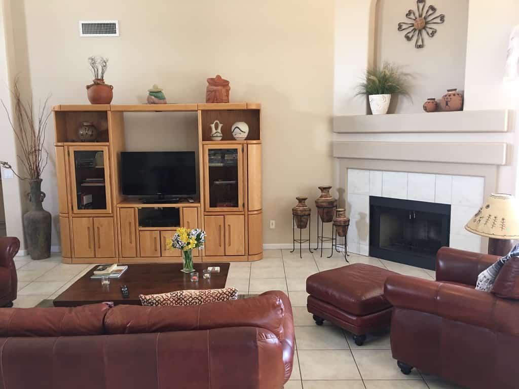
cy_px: 194
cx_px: 260
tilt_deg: -8.4
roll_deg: +1.4
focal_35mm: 29
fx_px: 435
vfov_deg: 48.2
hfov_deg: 61.7
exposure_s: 1/15
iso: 64
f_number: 2.2
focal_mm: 4.15
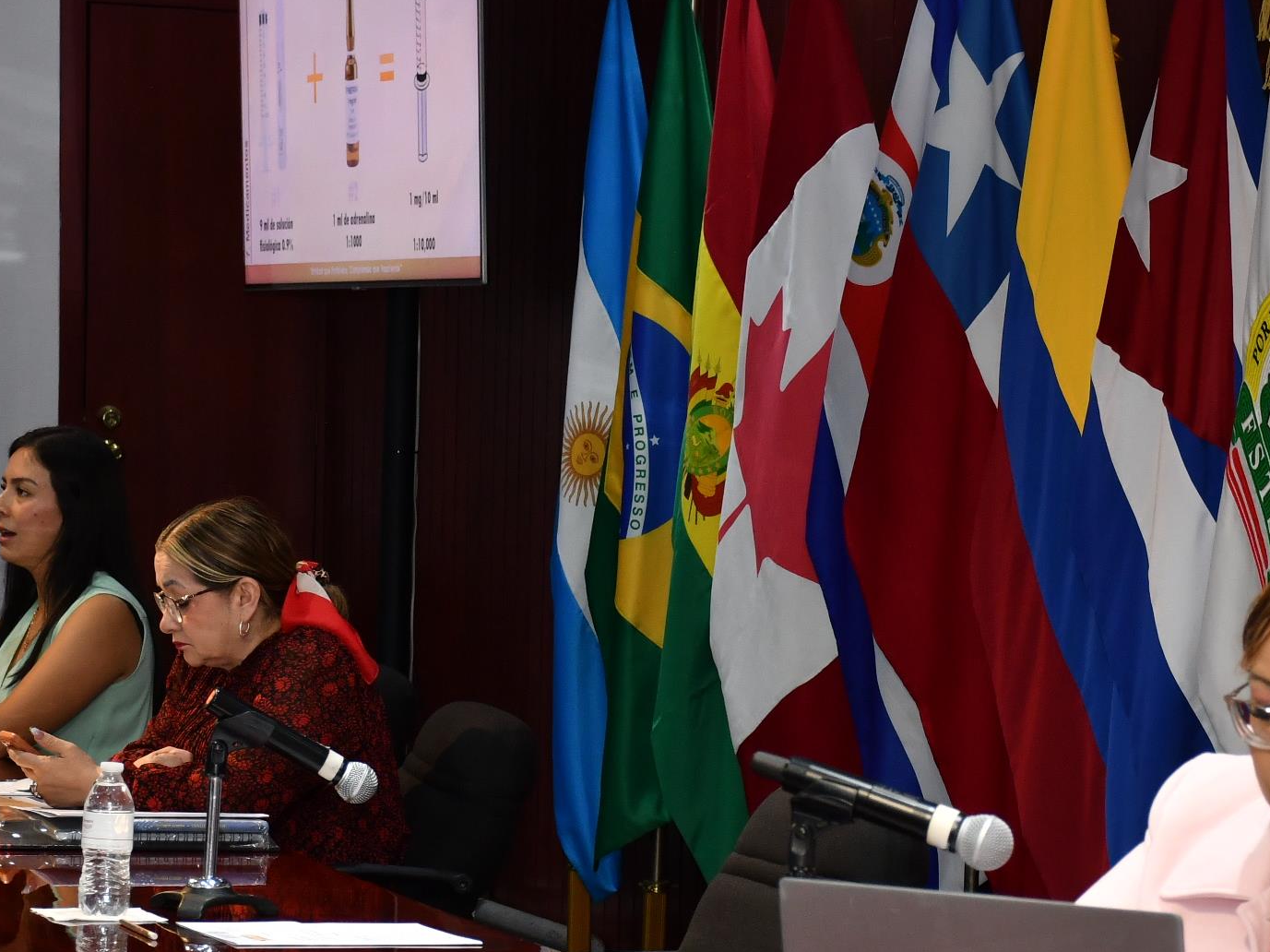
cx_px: 730
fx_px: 5135
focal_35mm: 140
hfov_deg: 14.1
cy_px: 644
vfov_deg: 10.6
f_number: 5.6
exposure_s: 1/100
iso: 800
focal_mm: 48
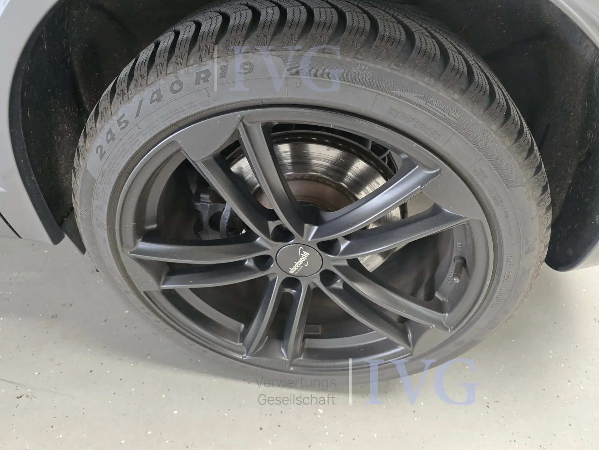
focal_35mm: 23
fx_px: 398
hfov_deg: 73.9
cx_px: 300
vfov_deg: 58.9
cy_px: 225
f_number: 1.7
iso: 800
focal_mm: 6.3
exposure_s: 1/120
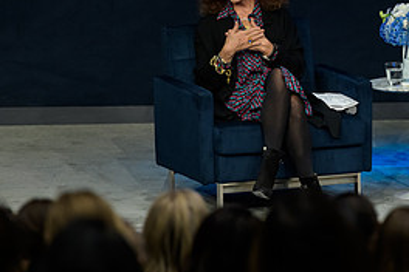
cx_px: 387
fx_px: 4987
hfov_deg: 4.7
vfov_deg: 3.1
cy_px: 63
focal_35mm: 439
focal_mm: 200
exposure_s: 1/200
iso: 1000
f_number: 3.2
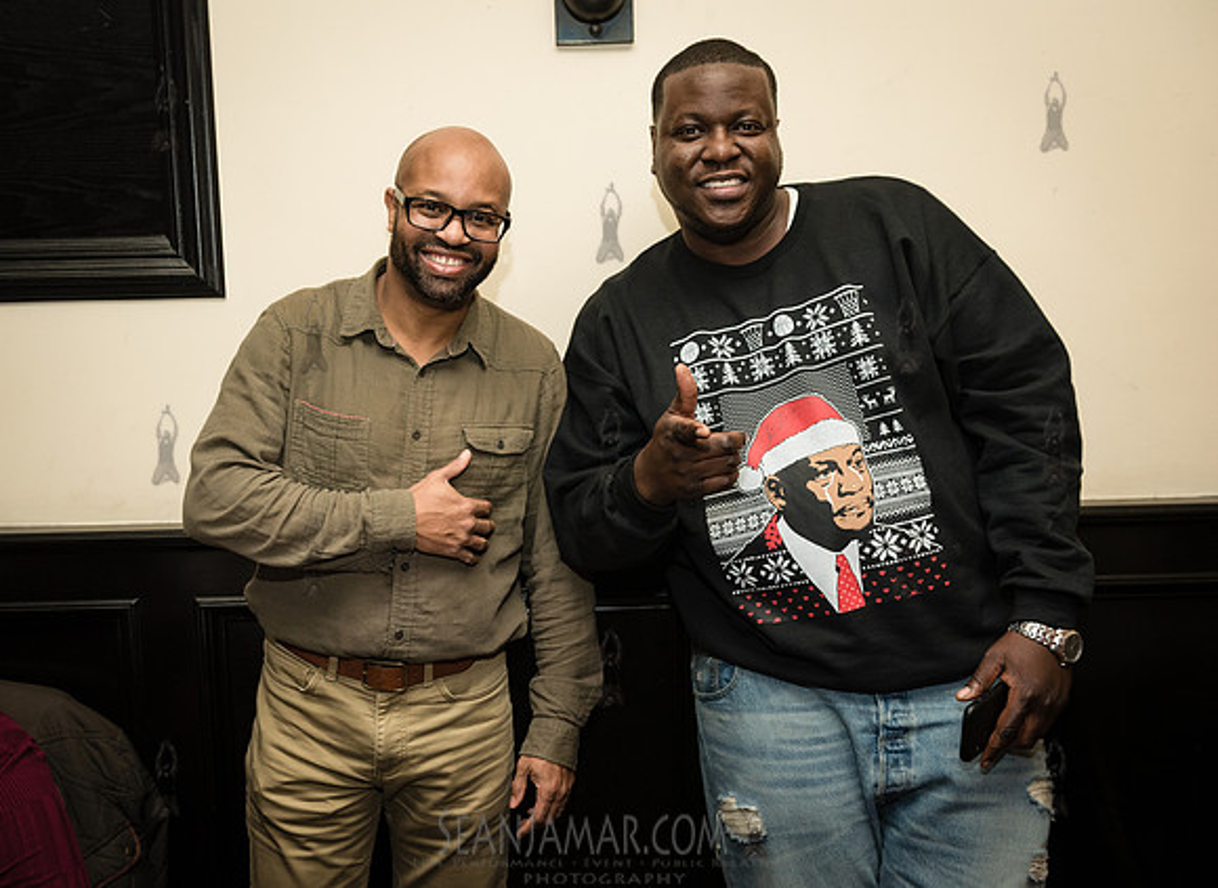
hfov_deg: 54.4
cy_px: 444
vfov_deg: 41.1
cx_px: 552
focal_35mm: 34
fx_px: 1184
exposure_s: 1/250
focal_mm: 32
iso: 1600
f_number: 5
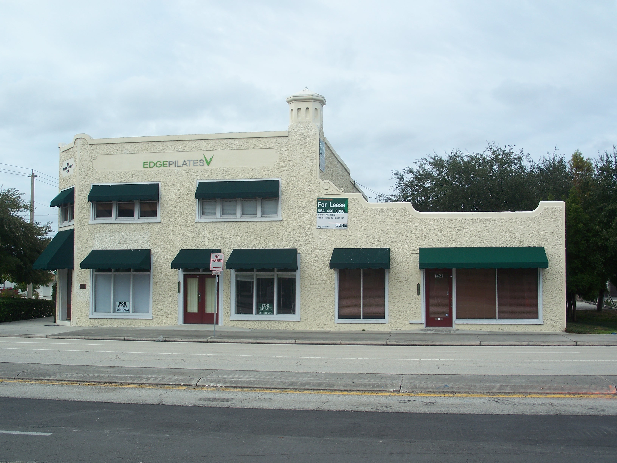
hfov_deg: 43.9
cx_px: 308
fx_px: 766
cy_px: 232
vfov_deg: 33.6
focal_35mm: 43
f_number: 3.2
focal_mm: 9.1
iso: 64
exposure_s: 1/500
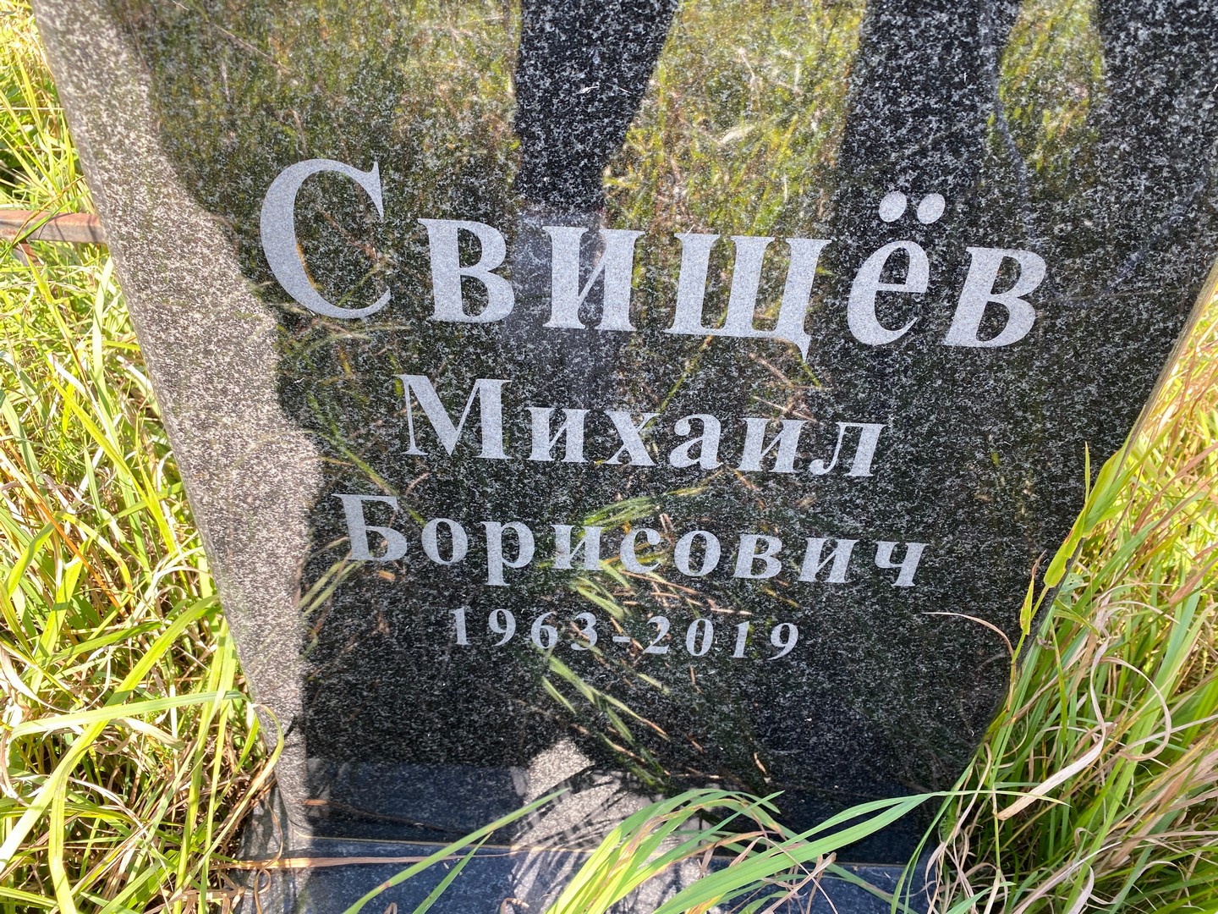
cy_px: 457
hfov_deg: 67.3
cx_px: 609
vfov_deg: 53.1
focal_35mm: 26
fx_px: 915
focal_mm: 4.25
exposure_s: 1/129
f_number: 1.8
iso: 32
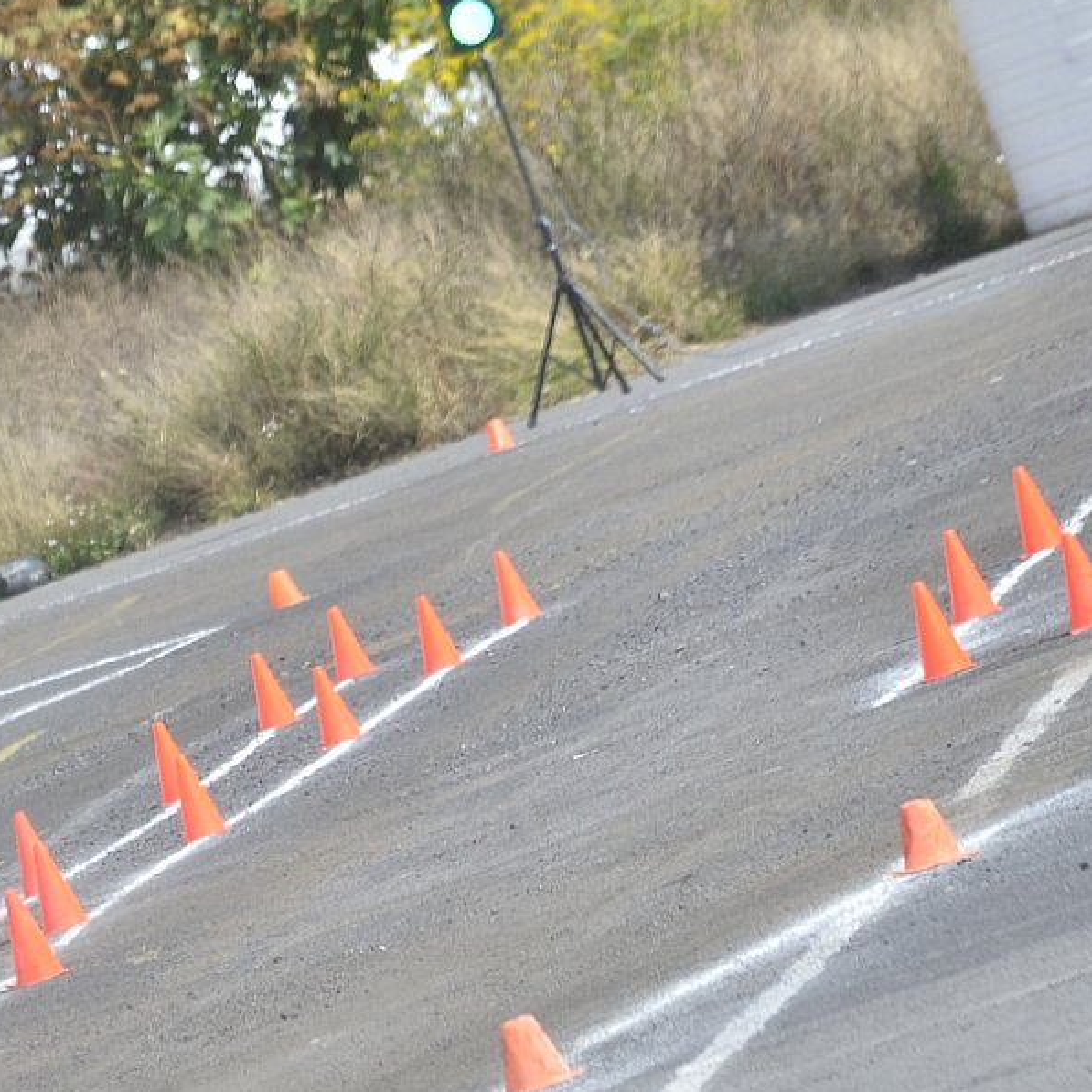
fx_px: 24341
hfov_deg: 2.6
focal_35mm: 682
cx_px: -304
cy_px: 811
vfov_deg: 2.6
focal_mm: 200
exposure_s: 1/500
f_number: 8
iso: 320
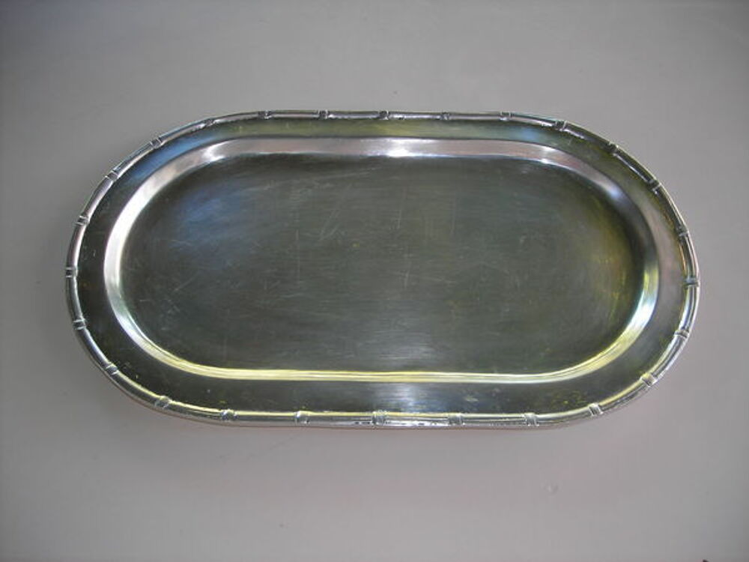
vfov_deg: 37.7
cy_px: 281
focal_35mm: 38
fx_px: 822
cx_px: 374
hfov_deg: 49.0
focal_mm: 6.3
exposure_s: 1/30
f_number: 3.2
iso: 50
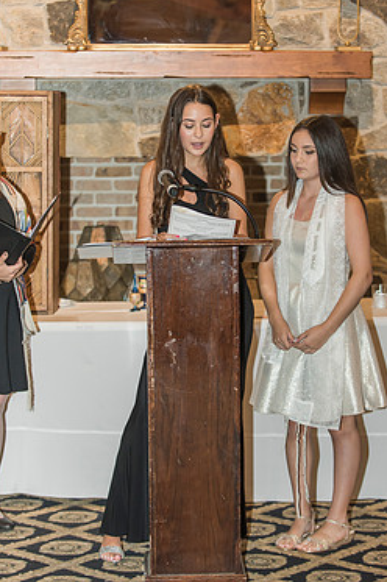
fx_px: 1599
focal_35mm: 99
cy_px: 245
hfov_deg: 13.8
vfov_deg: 20.6
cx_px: 217
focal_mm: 82
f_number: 2.8
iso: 800
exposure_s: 1/125
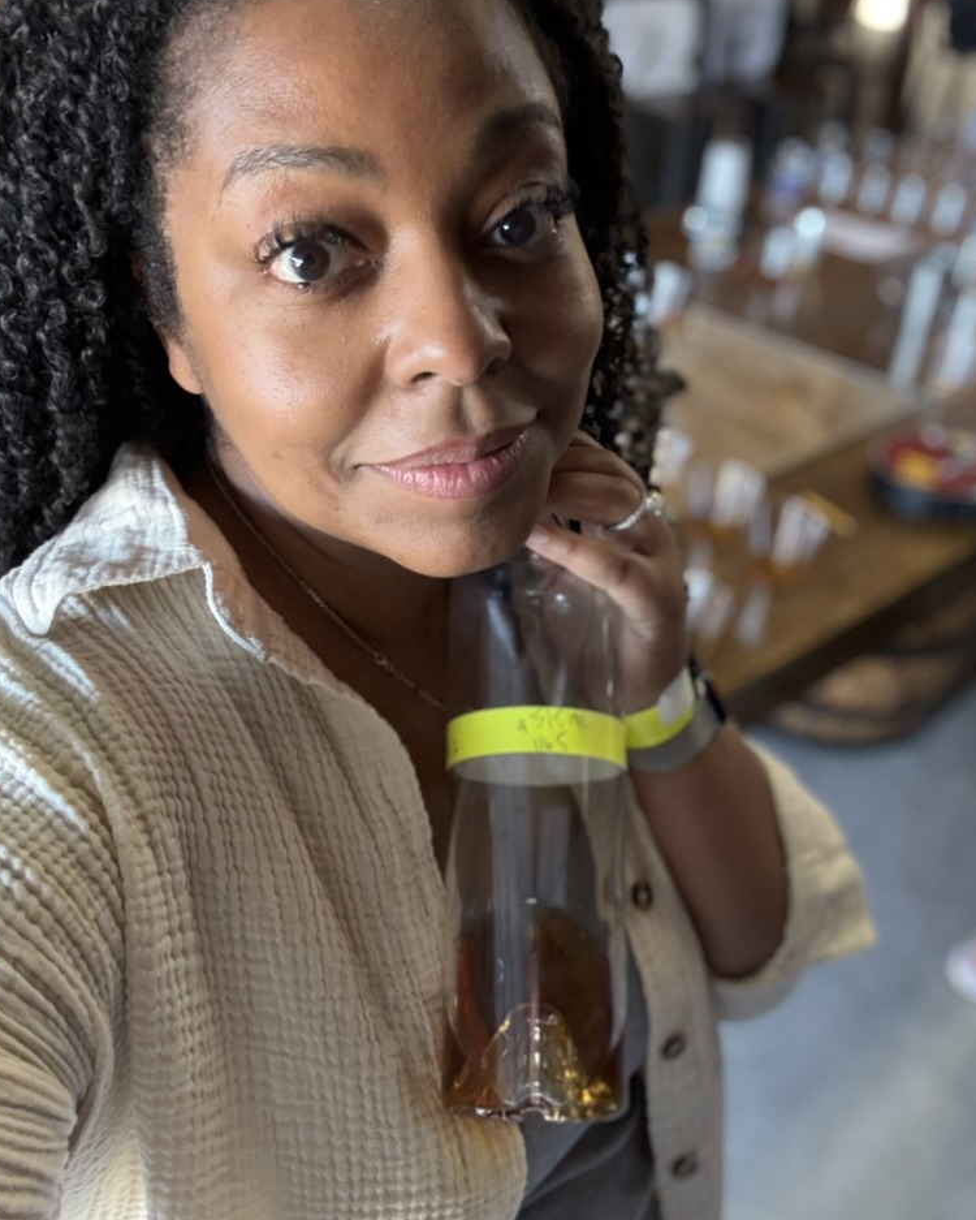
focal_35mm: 32
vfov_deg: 55.6
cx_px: 484
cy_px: 596
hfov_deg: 45.8
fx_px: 1155
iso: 200
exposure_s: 1/60
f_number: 1.9
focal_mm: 2.69
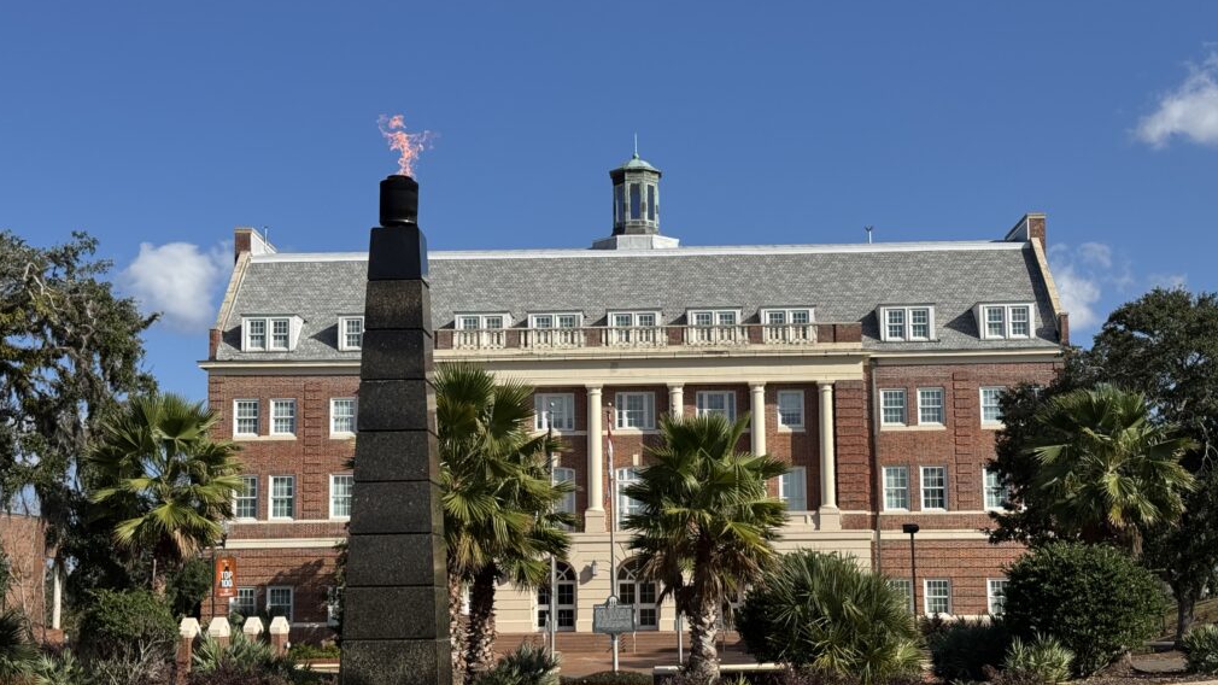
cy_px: 398
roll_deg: +0.1
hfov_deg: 39.2
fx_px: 1712
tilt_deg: +7.9
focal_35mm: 53
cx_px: 610
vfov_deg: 22.6
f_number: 1.78
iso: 64
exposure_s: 1/5376
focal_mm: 6.76
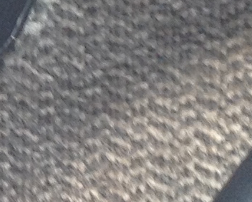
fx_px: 1873
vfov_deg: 6.2
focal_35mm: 251
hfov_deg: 7.4
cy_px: 48
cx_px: -261
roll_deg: +0.2
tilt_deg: -6.0
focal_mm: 4.28
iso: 50
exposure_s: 1/40
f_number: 2.4
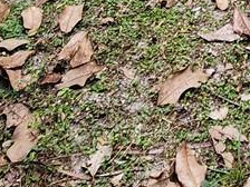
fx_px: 672
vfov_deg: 10.2
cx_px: 387
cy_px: -411
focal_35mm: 93
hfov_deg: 18.4
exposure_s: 1/60
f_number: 2.2
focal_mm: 2.2
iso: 64
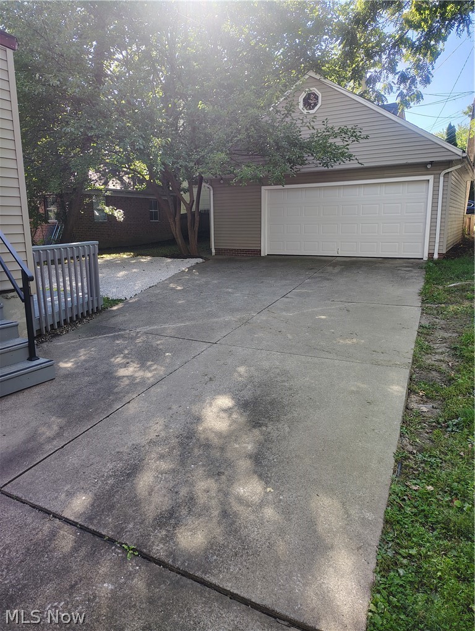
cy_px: 316
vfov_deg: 71.5
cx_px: 238
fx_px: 438
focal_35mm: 24
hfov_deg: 56.9
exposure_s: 1/120
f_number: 1.8
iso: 144
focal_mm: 5.56
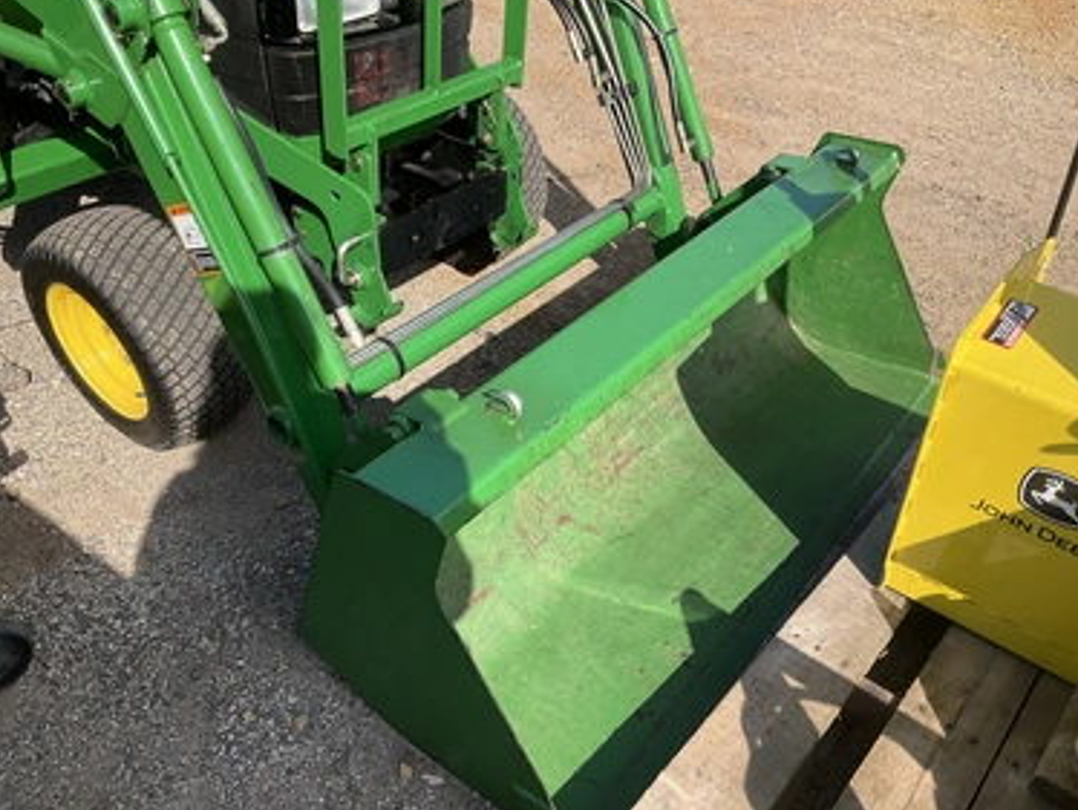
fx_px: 966
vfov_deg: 45.5
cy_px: 415
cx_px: 574
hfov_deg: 58.3
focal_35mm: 31
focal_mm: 3
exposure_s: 1/1377
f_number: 1.8
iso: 25
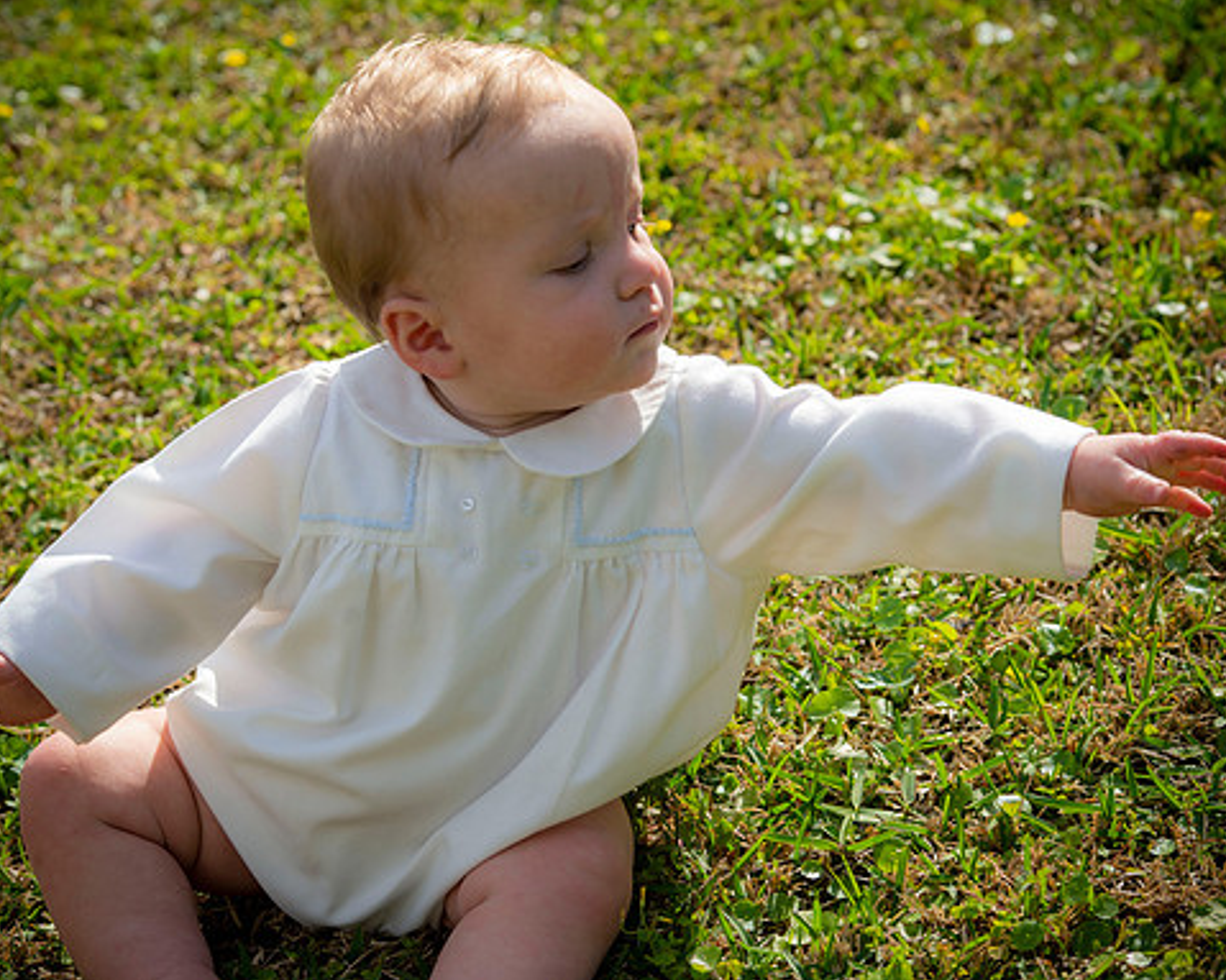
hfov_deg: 15.4
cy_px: 489
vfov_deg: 12.3
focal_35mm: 125
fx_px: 4535
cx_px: 591
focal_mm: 110
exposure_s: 1/250
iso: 50
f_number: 6.3
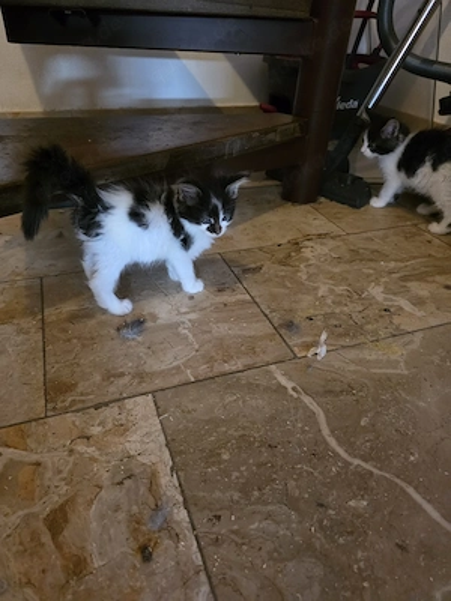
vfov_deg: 73.9
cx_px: 226
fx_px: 400
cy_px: 300
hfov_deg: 58.9
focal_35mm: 23
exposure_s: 1/50.3
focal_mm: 6.3
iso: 1600
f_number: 1.7
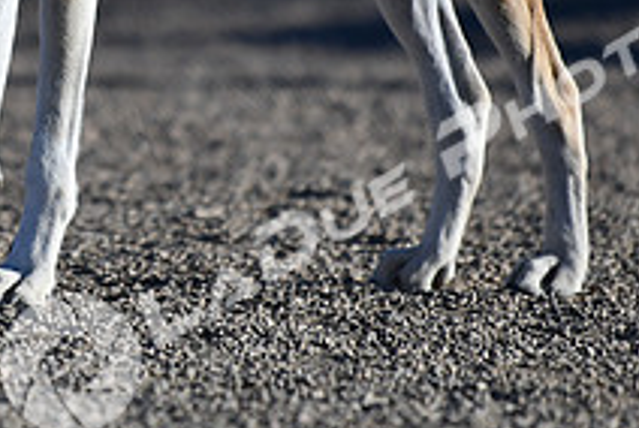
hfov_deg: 2.5
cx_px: -6
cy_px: -80
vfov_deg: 1.7
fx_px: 14557
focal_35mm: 819
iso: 125
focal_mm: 200
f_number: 2.8
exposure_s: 1/4000
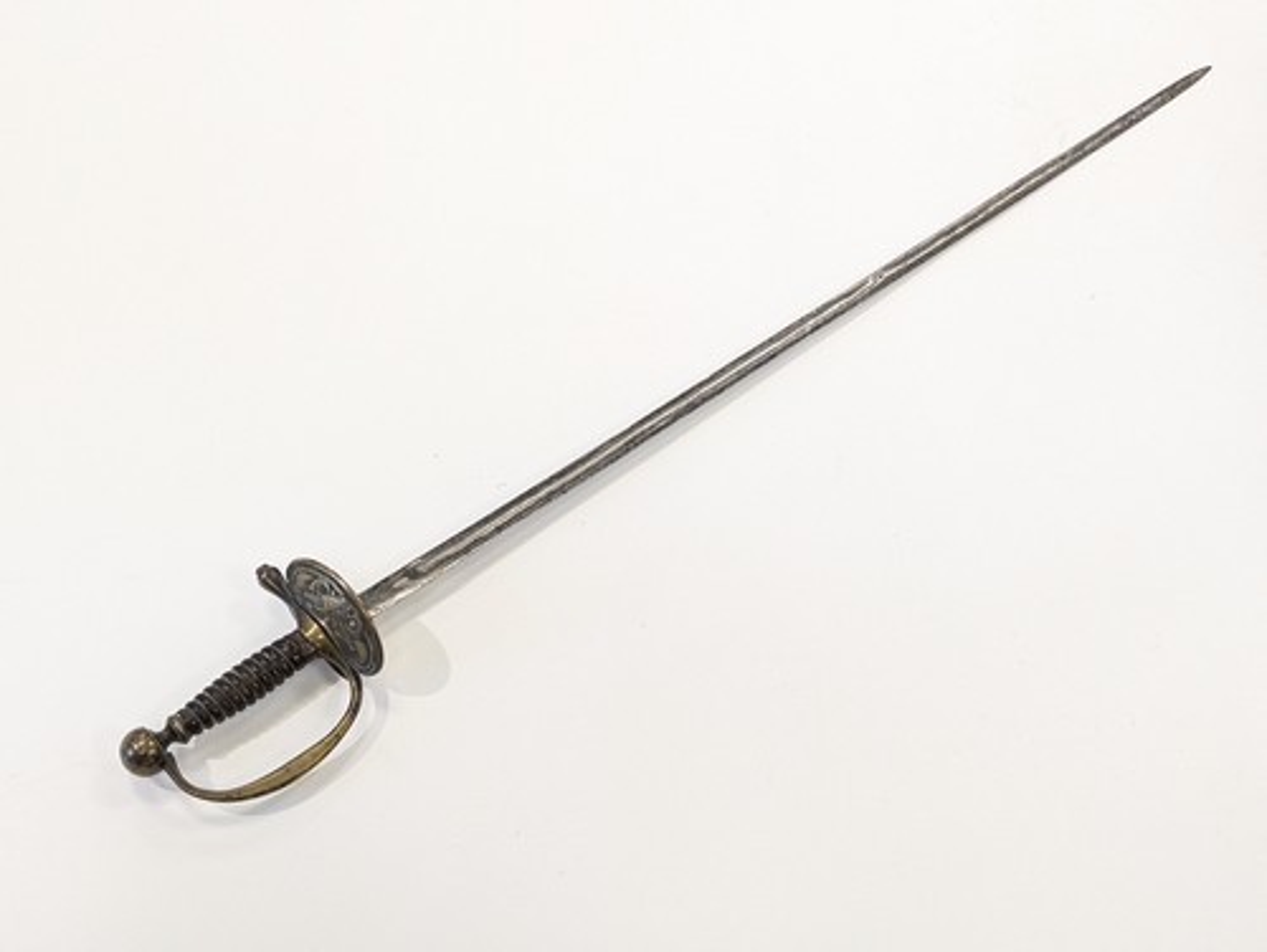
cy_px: 476
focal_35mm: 48
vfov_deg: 30.3
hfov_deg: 39.6
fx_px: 1759
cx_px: 634
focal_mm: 6.81
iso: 190
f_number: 1.85
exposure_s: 1/99.9
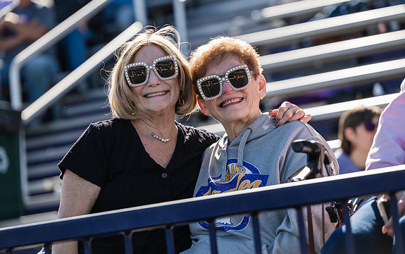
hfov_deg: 14.0
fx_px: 1645
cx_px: 201
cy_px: 122
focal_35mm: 149
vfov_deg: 8.8
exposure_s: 1/640
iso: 125
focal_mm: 145
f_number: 3.5
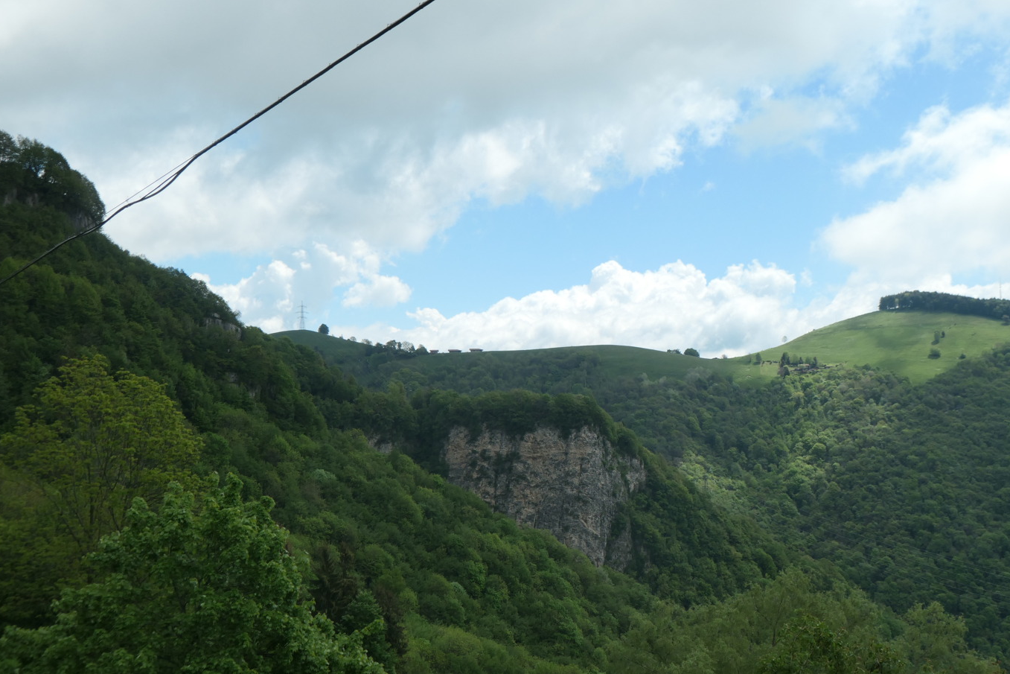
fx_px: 1178
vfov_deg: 31.9
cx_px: 526
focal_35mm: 42
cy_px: 372
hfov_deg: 46.4
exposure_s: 1/800
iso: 200
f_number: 5.6
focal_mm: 14
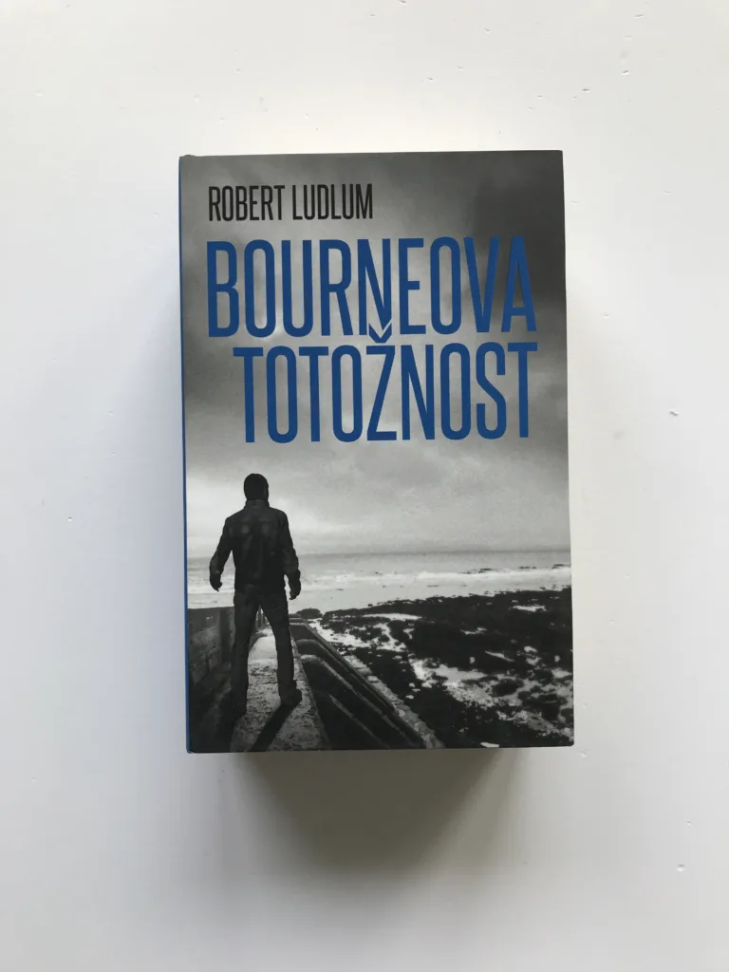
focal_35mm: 28
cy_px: 486
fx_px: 786
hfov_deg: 49.7
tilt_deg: -89.8
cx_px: 364
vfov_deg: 63.4
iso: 20
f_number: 1.8
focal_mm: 3.99
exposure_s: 1/100
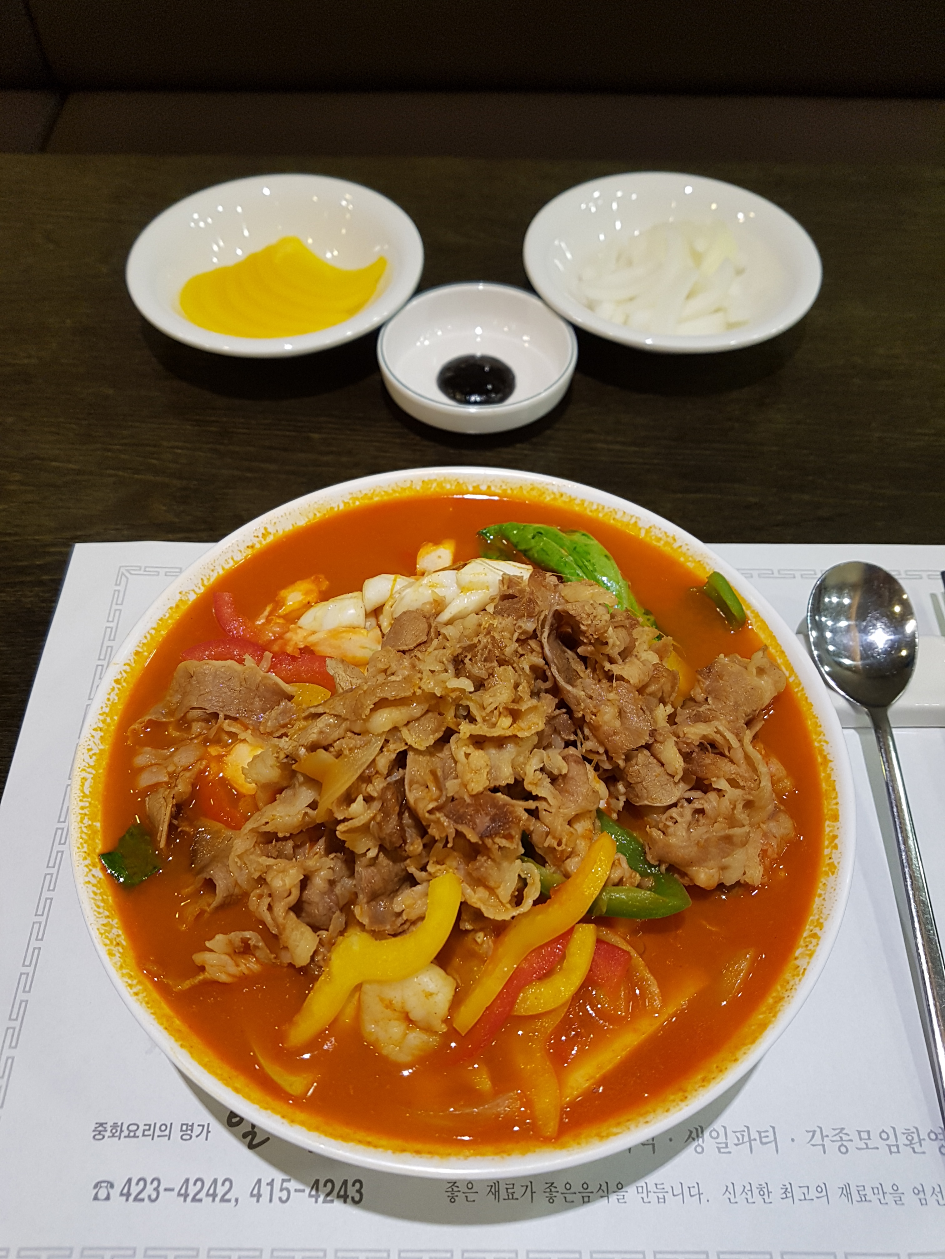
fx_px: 946
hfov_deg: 53.1
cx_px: 472
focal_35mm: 26
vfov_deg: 67.3
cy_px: 630
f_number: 1.7
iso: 100
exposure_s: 1/60
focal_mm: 4.2
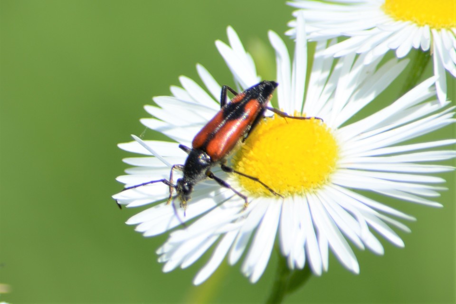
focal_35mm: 450
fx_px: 5700
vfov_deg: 3.1
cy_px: 152
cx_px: 228
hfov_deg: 4.6
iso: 100
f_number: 8
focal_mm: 300
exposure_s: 1/250
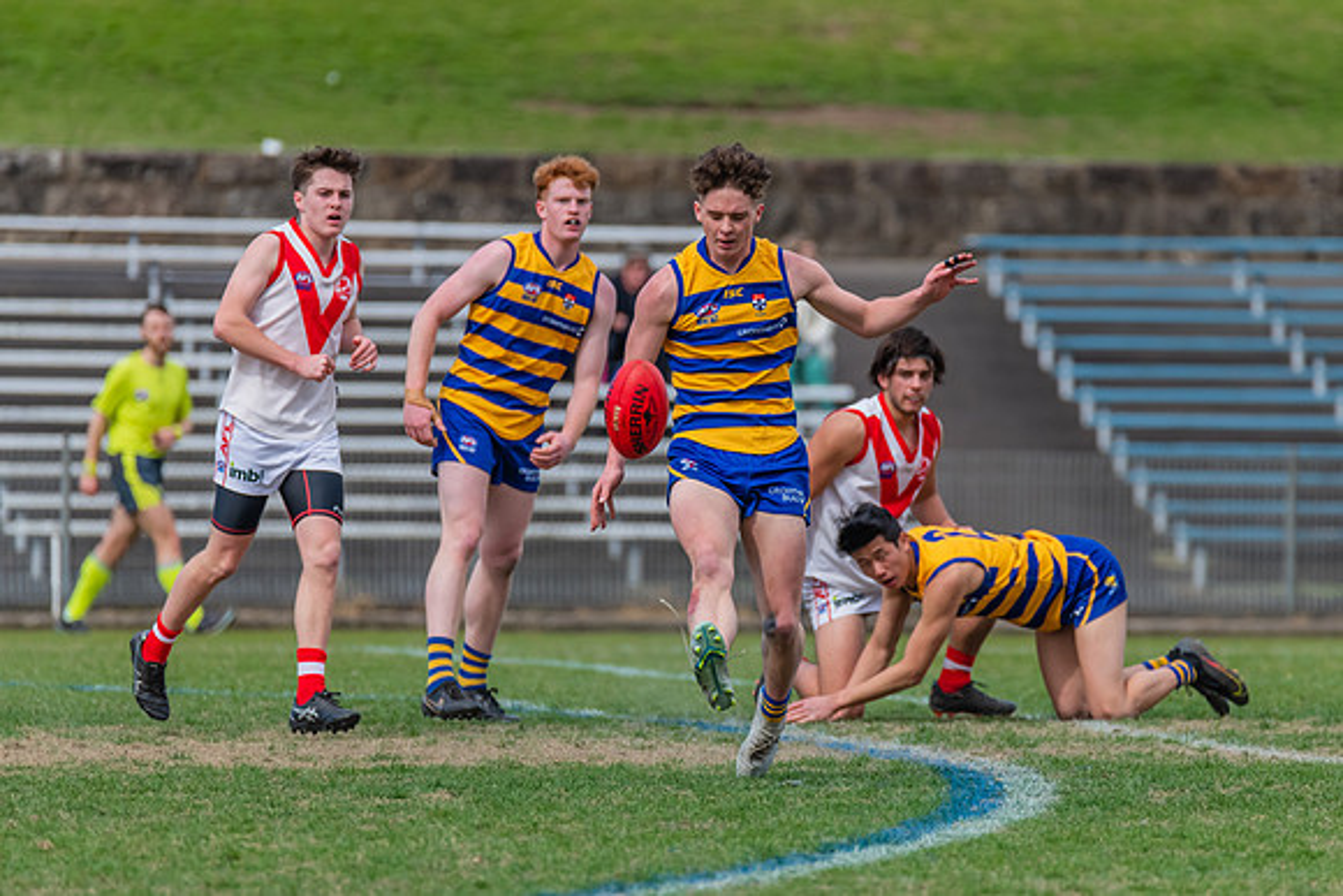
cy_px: 469
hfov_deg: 3.6
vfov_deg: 2.4
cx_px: 764
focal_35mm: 573
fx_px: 21382
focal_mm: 500
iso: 800
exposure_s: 1/1600
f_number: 6.3
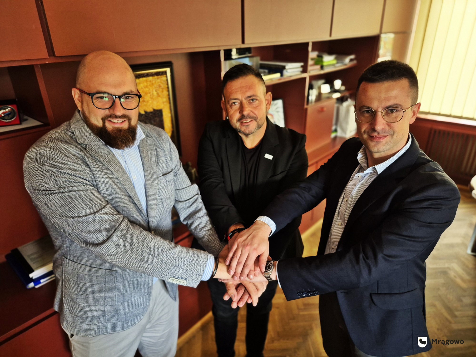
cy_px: 178
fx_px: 316
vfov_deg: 58.9
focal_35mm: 23
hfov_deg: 73.9
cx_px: 238
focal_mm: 5.4
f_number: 1.8
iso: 320
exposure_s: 1/100
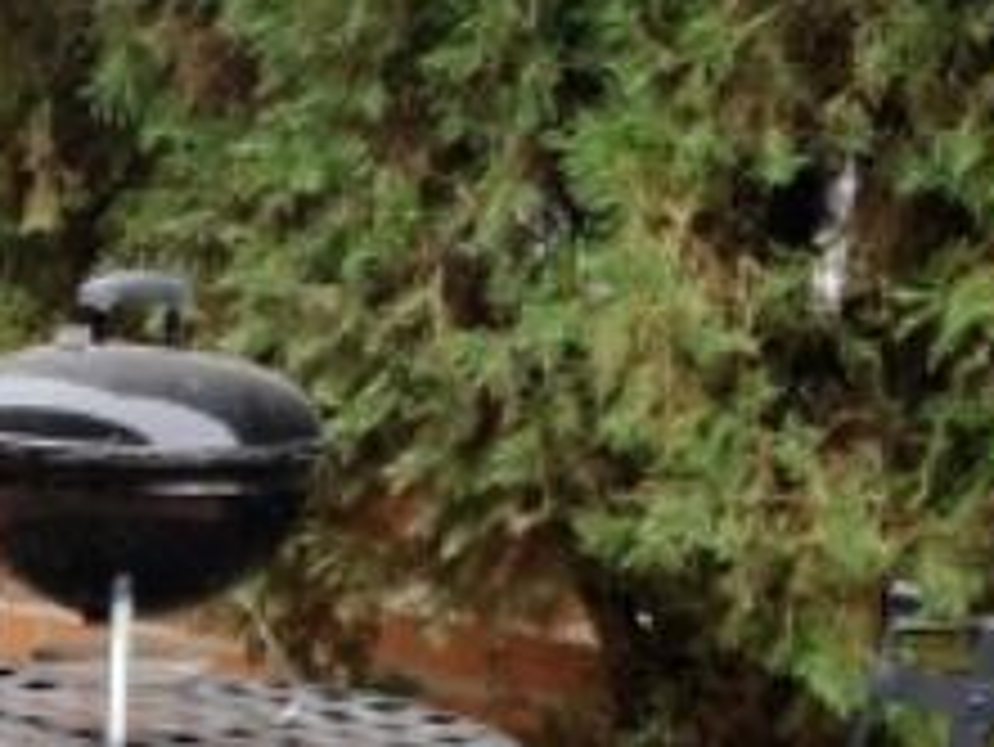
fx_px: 2557
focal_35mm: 89
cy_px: 475
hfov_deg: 21.5
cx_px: 99
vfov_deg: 16.6
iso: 50
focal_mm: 4.2
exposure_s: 1/984
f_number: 1.7
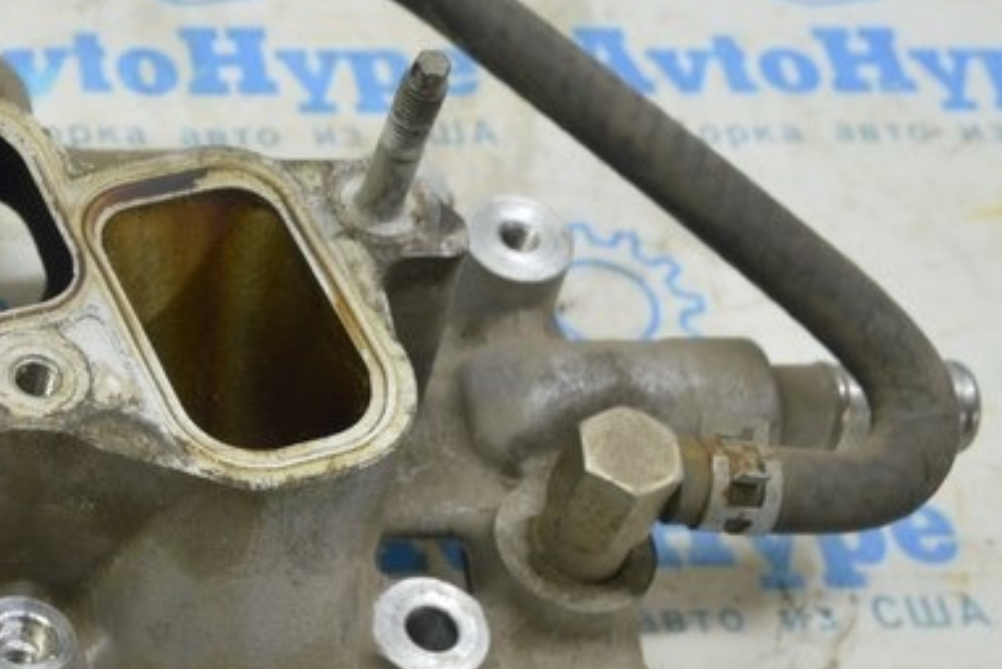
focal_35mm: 92
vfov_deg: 14.8
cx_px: -320
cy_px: 319
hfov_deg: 20.1
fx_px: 2571
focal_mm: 23
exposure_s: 1/20
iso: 400
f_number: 5.6
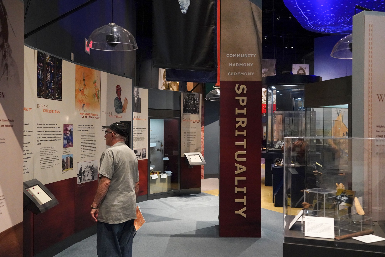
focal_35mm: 35
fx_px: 374
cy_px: 128
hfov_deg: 54.4
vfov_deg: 37.9
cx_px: 192
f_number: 5.6
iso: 8000
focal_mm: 35
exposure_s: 1/100
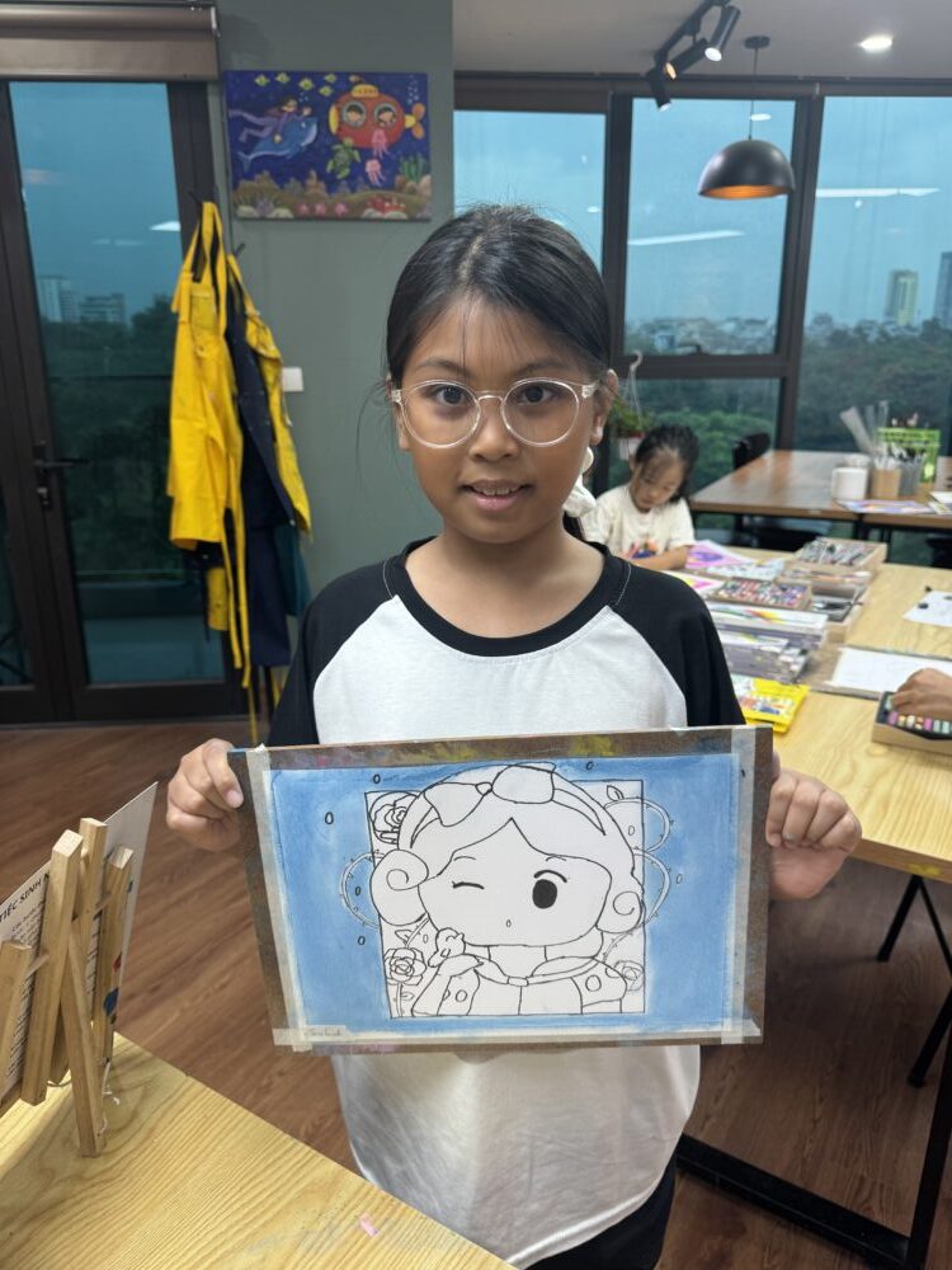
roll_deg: +0.1
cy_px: 635
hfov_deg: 56.8
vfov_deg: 71.6
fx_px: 880
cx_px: 476
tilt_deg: -16.7
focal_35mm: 24
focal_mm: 6.76
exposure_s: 1/100
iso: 100
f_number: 1.78
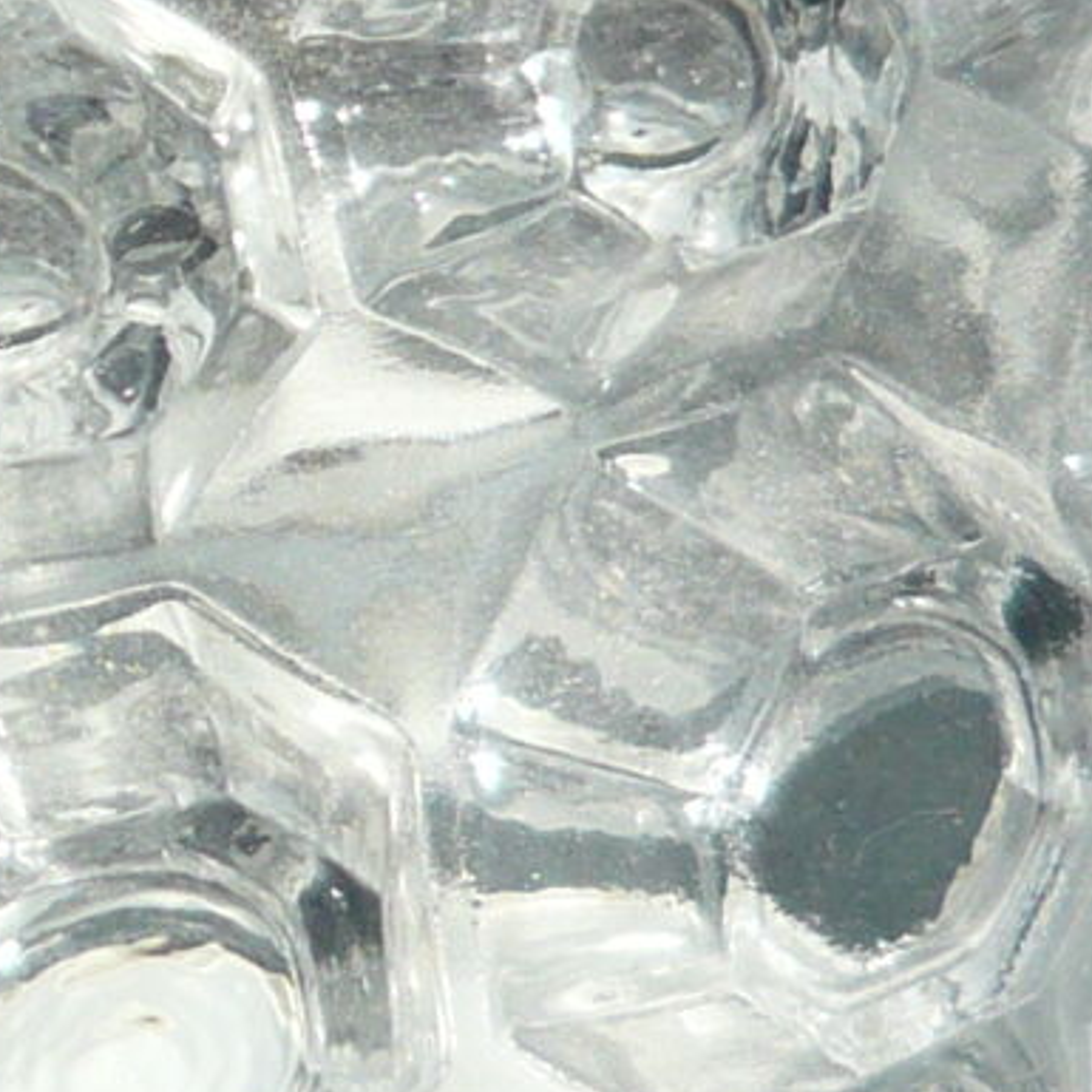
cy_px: 62
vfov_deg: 8.2
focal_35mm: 213
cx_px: -950
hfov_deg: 7.9
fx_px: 7602
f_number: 2.9
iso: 100
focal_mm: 6
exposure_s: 1/30
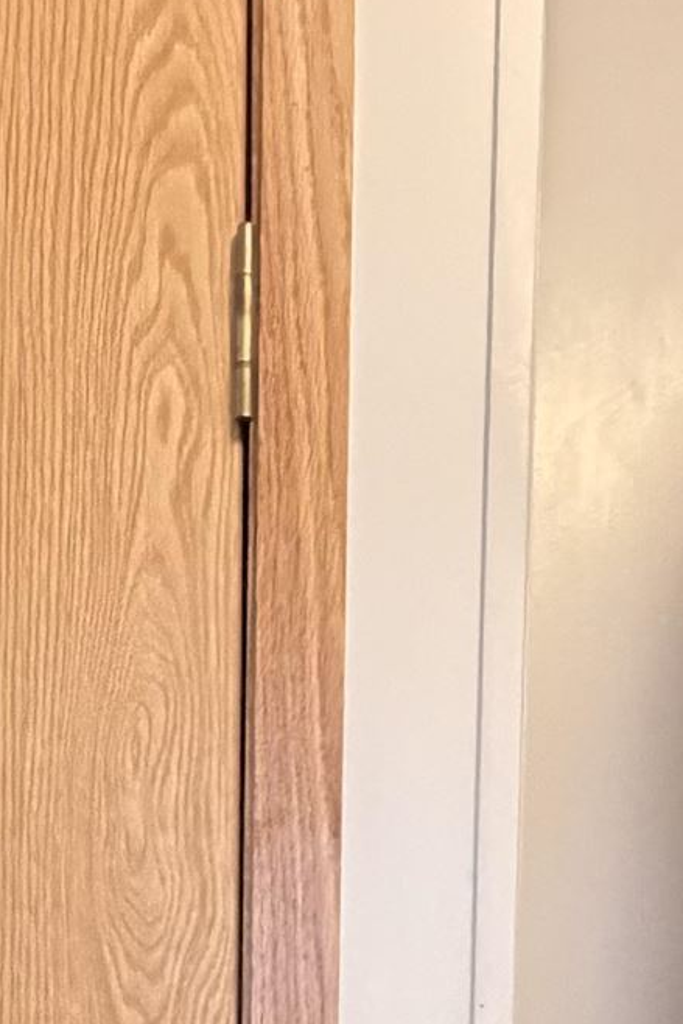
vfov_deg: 24.7
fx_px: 1934
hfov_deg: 20.0
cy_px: 1424
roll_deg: +0.9
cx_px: 260
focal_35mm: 68
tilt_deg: -7.0
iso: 1250
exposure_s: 1/40
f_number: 2.2
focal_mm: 2.22
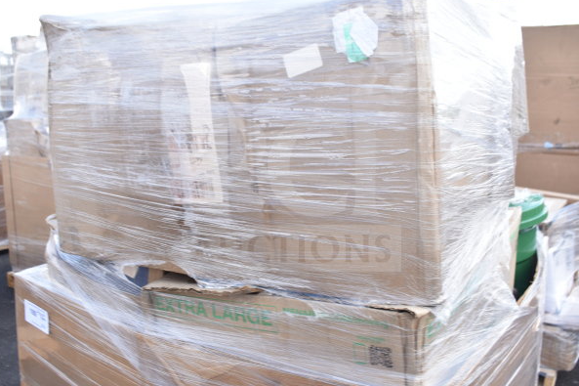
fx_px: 571
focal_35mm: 36
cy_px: 194
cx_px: 291
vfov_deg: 37.3
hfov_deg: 53.8
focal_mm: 23
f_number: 5
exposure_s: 1/250
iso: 200
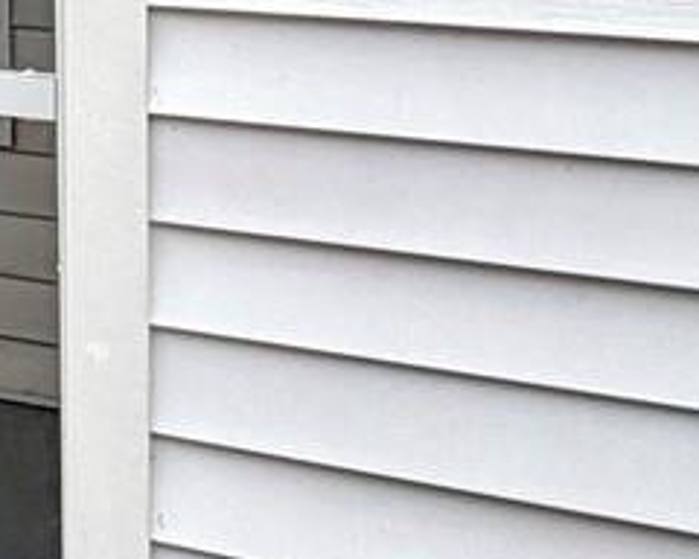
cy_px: -352
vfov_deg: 15.2
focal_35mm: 91
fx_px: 1883
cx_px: -1334
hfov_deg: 11.9
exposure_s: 1/569
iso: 40
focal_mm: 2.22
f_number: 2.2
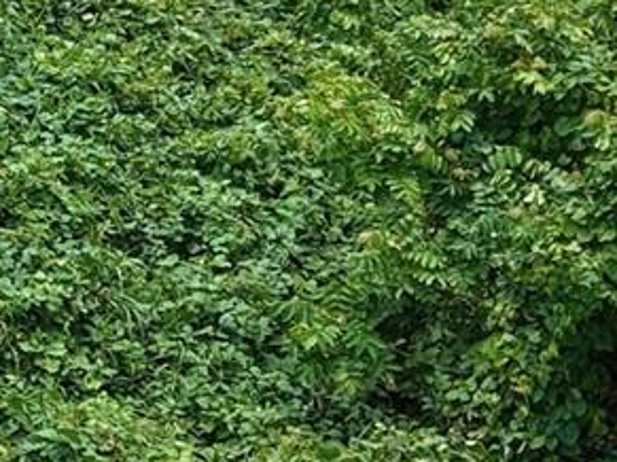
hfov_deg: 12.8
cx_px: -670
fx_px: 2352
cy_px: -191
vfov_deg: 10.9
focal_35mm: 132
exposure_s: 1/800
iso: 100
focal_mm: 8.67
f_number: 1.8
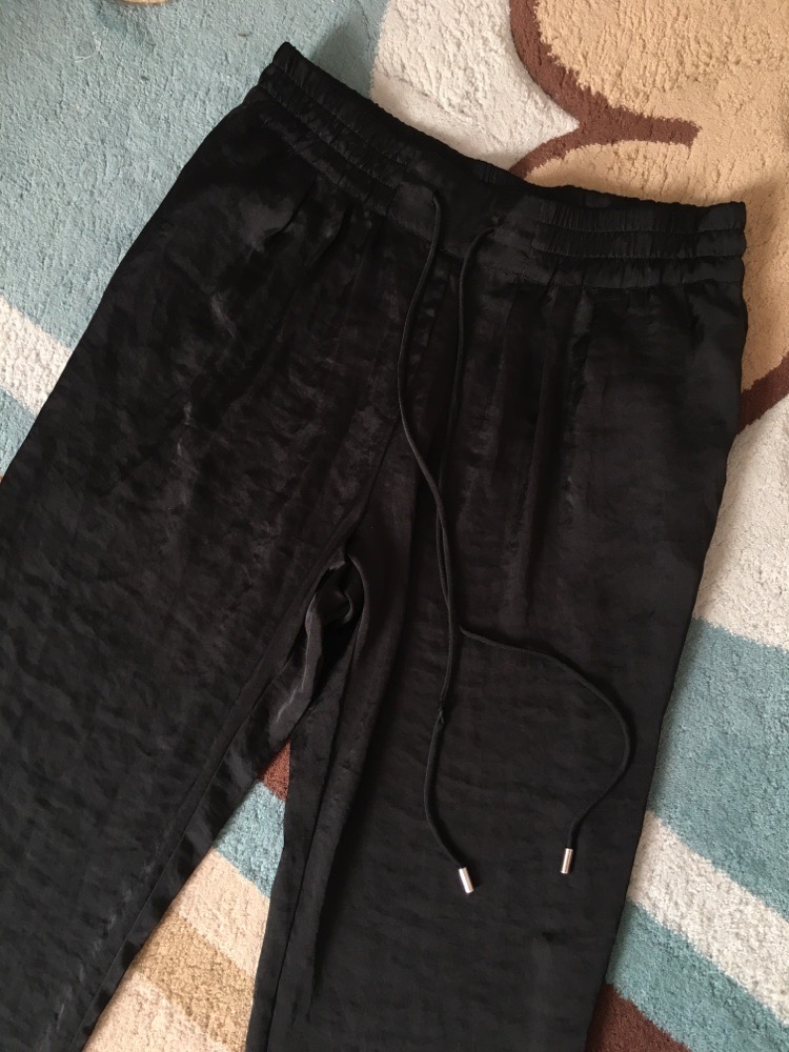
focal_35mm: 29
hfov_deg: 48.2
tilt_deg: -83.1
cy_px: 526
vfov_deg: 61.7
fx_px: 881
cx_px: 394
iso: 100
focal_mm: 4.15
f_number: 2.2
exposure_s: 1/33
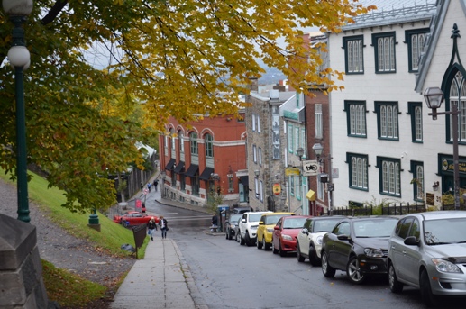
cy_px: 154
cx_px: 233
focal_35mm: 68
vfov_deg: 20.1
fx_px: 872
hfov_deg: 29.9
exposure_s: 1/100
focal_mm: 45
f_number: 5
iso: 400
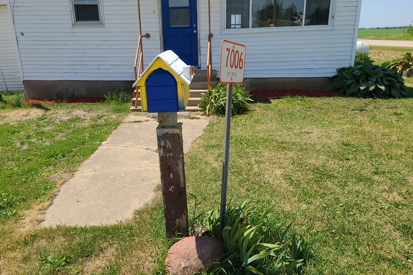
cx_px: 198
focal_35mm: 31
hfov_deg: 60.3
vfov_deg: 42.2
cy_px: 161
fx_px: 356
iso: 40
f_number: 1.8
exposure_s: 1/2352
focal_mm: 5.4
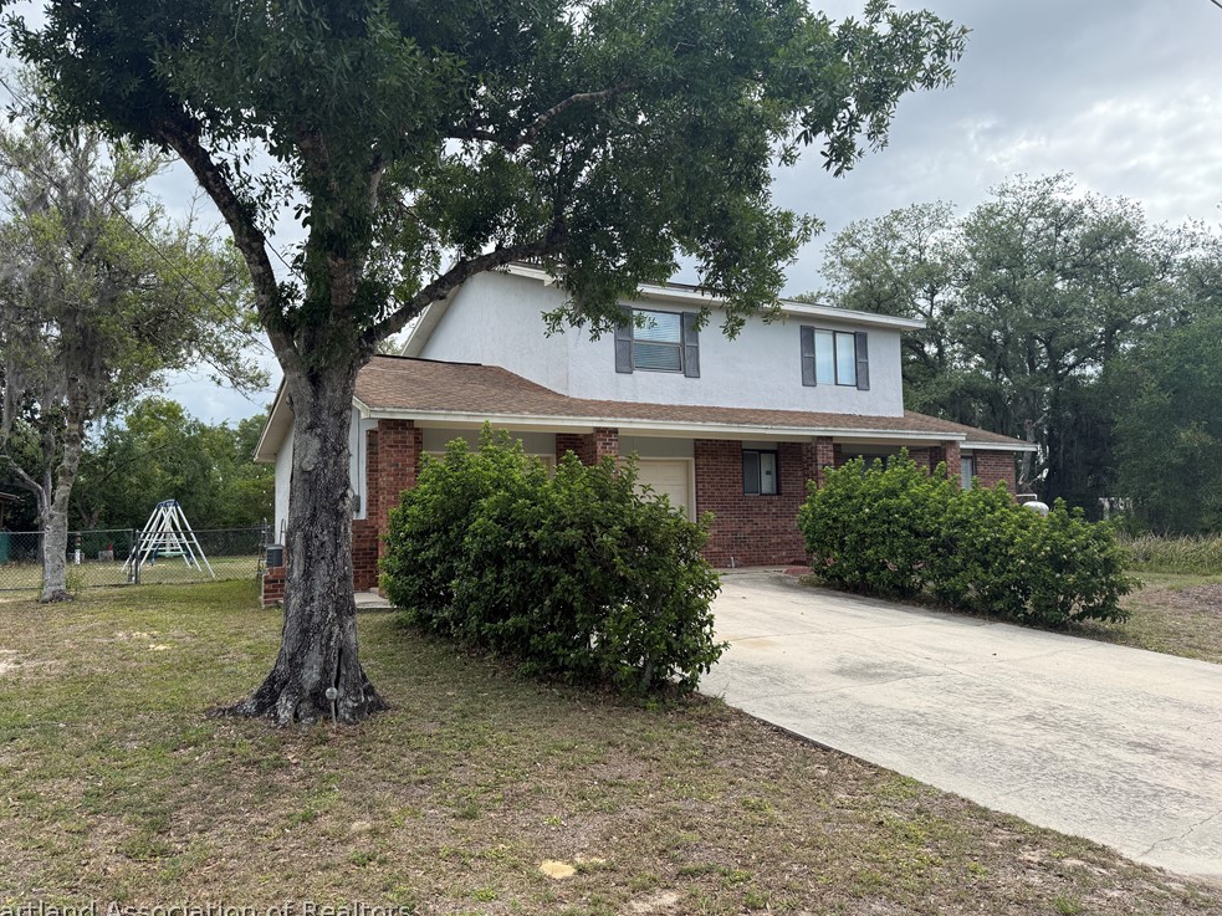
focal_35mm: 25
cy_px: 455
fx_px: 882
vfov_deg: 54.9
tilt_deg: +5.2
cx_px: 592
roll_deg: +1.1
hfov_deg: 69.4
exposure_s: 1/3021
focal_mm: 6.76
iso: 100
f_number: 1.78
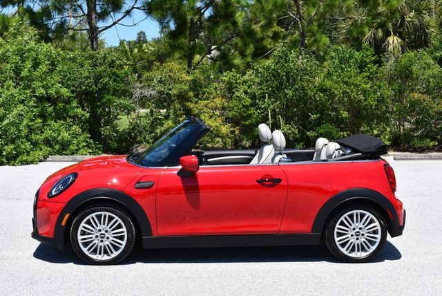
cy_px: 148
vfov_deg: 22.7
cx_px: 221
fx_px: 737
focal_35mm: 60
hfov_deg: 33.4
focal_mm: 30
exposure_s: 1/250
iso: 140
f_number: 8
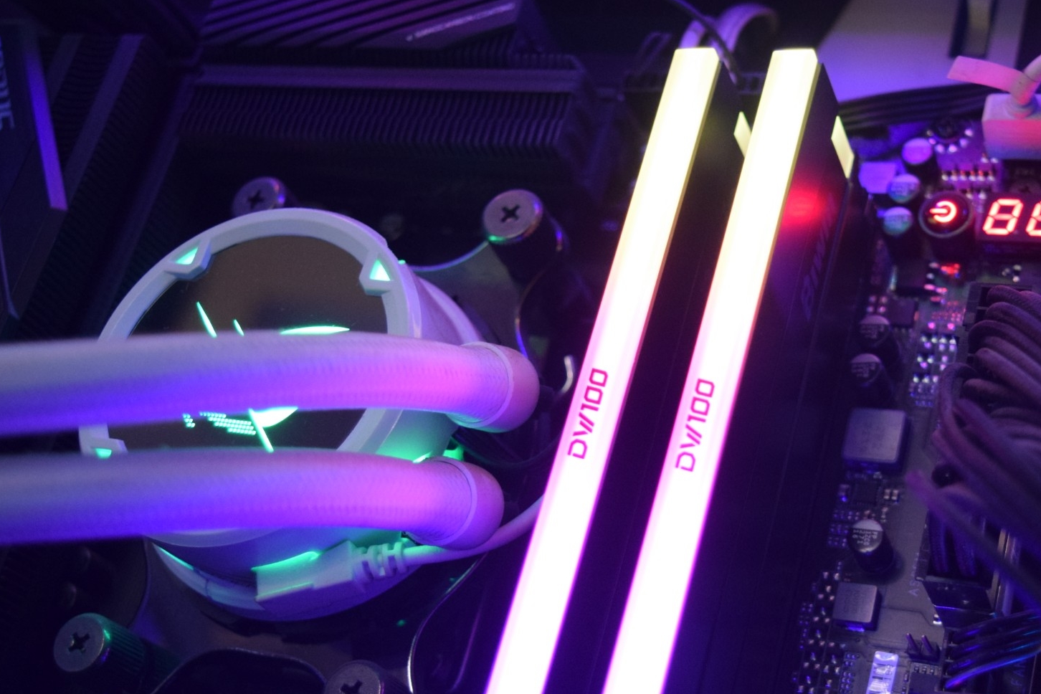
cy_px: 446
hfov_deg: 34.3
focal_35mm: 58
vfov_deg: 23.3
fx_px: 1677
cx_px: 655
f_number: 4
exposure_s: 1/15
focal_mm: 26
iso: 1600
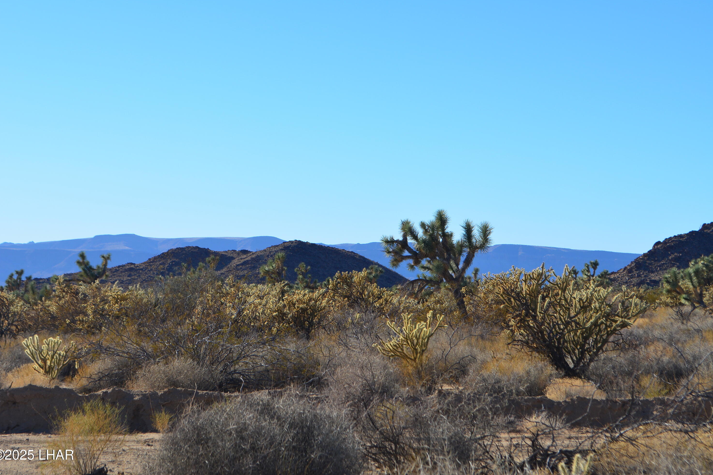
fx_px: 1654
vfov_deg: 16.4
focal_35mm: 84
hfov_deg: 24.3
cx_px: 354
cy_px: 236
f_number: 11
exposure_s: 1/400
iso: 200
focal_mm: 55
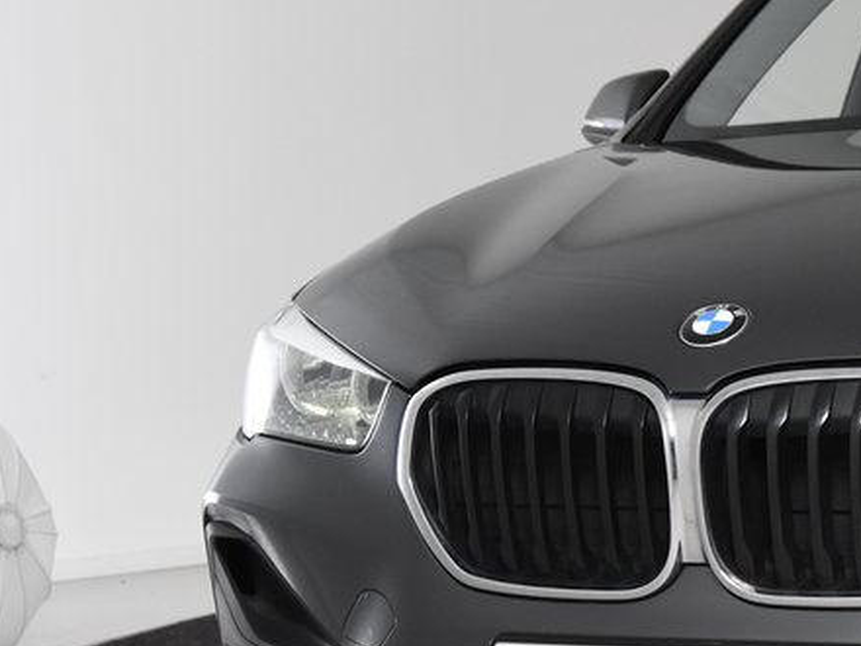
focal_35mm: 104
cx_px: 980
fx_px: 2590
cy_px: 445
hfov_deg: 18.1
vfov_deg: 14.2
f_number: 5
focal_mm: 31
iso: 1600
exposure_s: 1/100
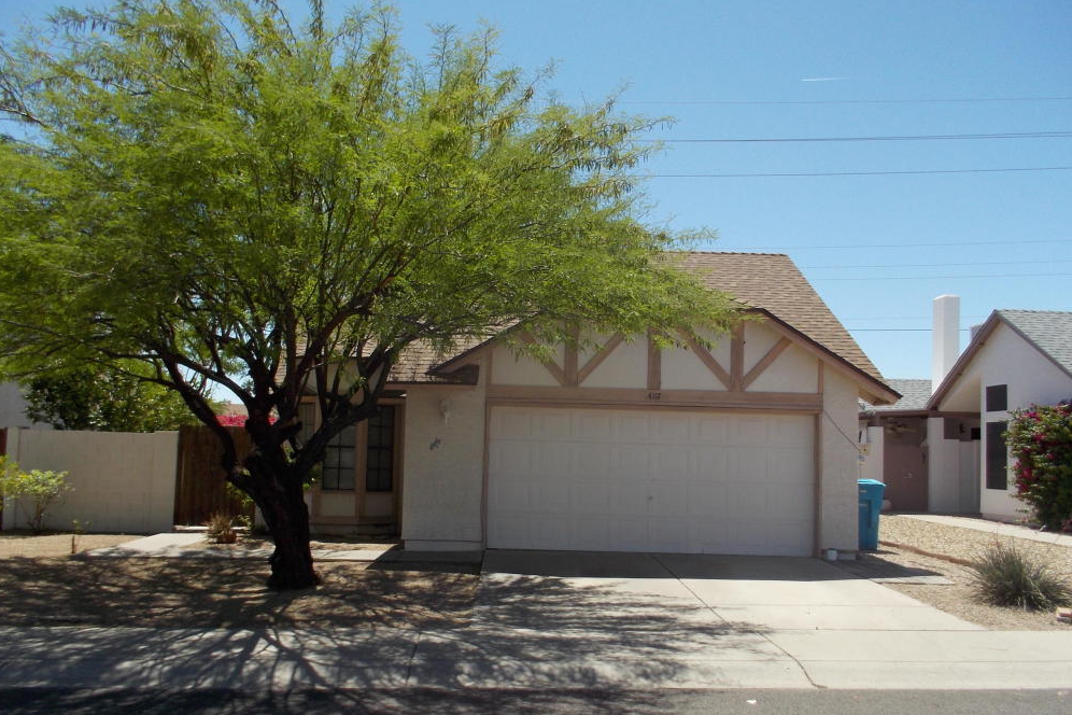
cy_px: 392
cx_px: 540
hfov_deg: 60.3
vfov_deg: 42.3
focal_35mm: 31
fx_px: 923
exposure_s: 1/640
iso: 80
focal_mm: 4.1
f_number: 3.3
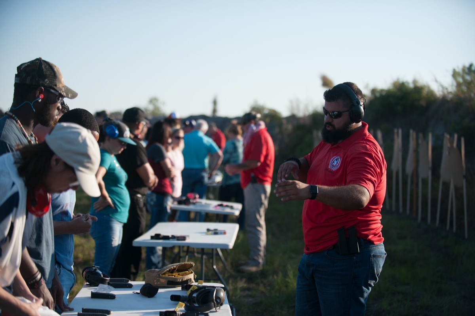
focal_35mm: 75
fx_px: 989
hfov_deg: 27.0
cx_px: 238
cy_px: 158
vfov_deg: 18.2
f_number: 2.8
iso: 500
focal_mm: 75
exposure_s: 1/6400
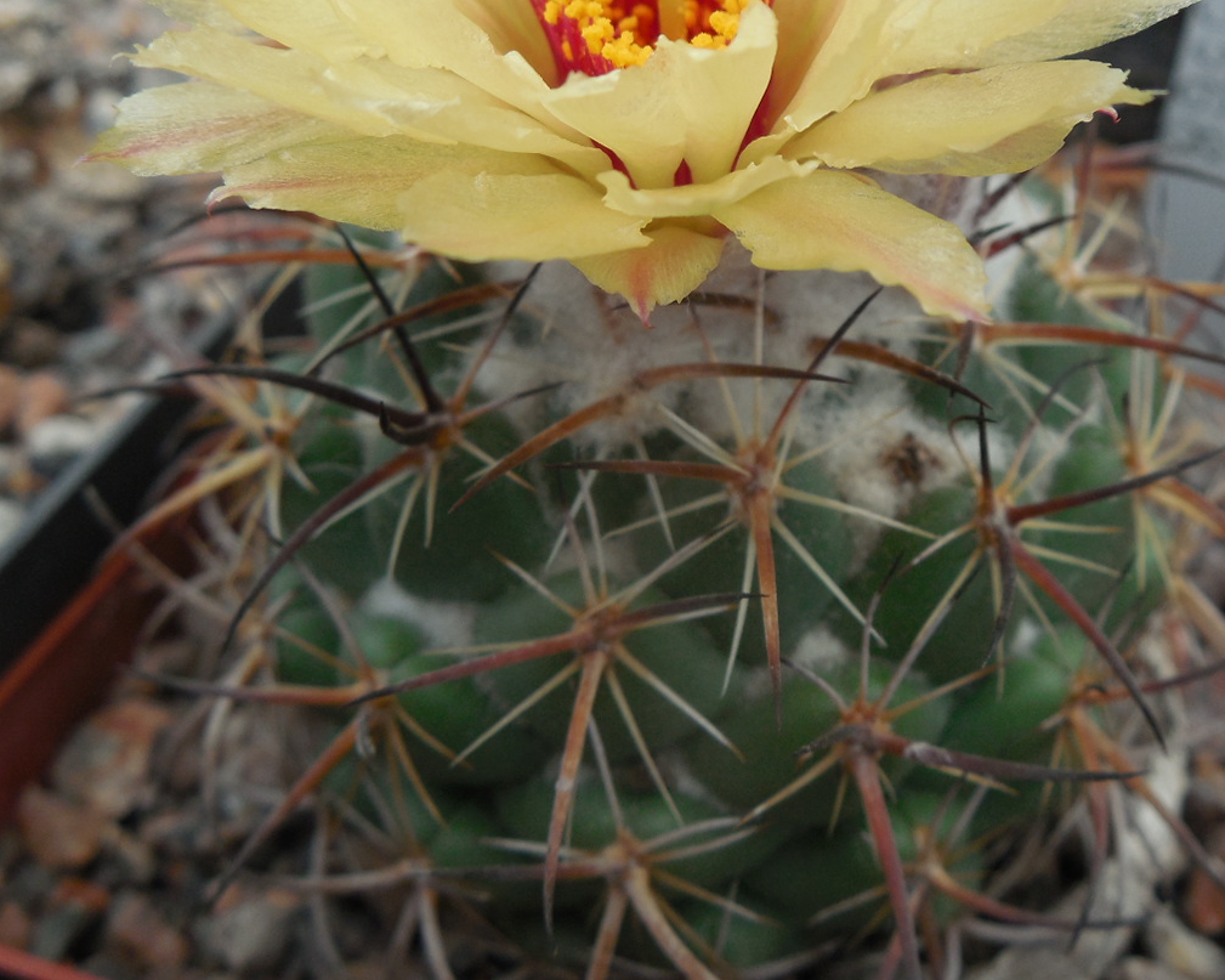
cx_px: 759
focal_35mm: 48
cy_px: 268
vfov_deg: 31.0
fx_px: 1740
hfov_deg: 38.6
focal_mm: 5.6
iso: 125
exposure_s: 1/160
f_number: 3.6
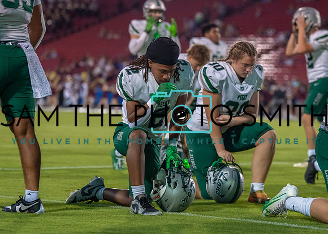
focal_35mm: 163
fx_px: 1514
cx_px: 192
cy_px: 104
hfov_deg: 12.4
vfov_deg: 8.8
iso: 2000
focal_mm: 106
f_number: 2.8
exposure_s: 1/2000
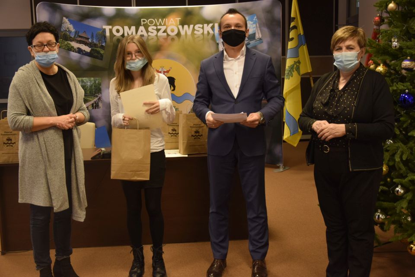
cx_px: 208
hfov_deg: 43.6
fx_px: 519
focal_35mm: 45
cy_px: 138
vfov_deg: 29.9
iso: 1000
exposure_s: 1/60
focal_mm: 30
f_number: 4.2
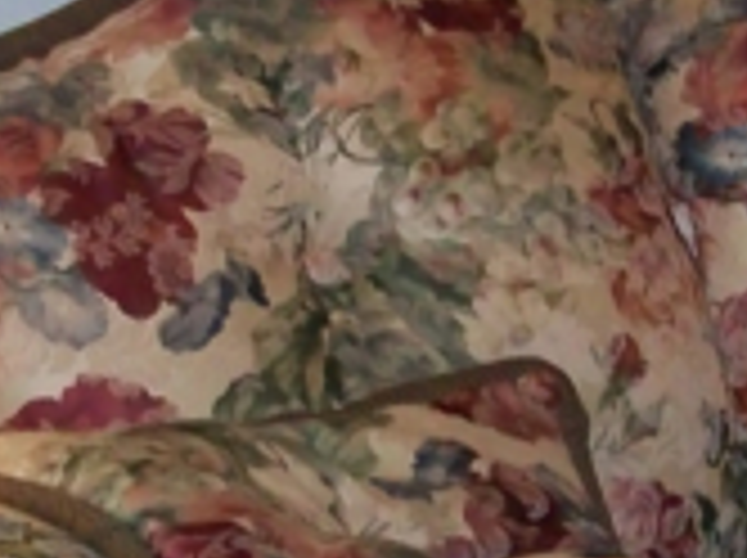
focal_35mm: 174
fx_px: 3749
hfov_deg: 11.4
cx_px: 374
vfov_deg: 8.5
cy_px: 364
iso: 160
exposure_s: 1/60
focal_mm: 6
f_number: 2.7
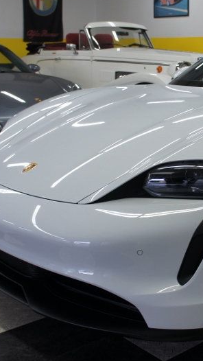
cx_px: 231
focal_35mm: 55
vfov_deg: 37.8
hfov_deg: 20.7
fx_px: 526
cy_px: 158
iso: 200
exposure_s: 1/40
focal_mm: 18
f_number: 4.5
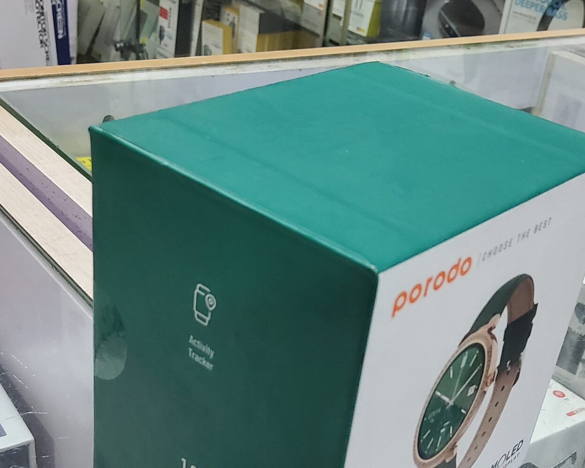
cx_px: 289
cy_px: 343
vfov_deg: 28.8
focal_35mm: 52
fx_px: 901
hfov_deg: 36.0
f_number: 2
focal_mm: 3.08
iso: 250
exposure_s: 1/40
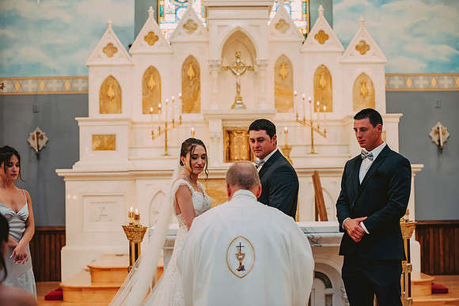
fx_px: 893
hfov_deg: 28.8
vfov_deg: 19.5
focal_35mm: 70
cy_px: 153
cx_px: 230
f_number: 2.8
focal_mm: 70
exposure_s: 1/80
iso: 1600
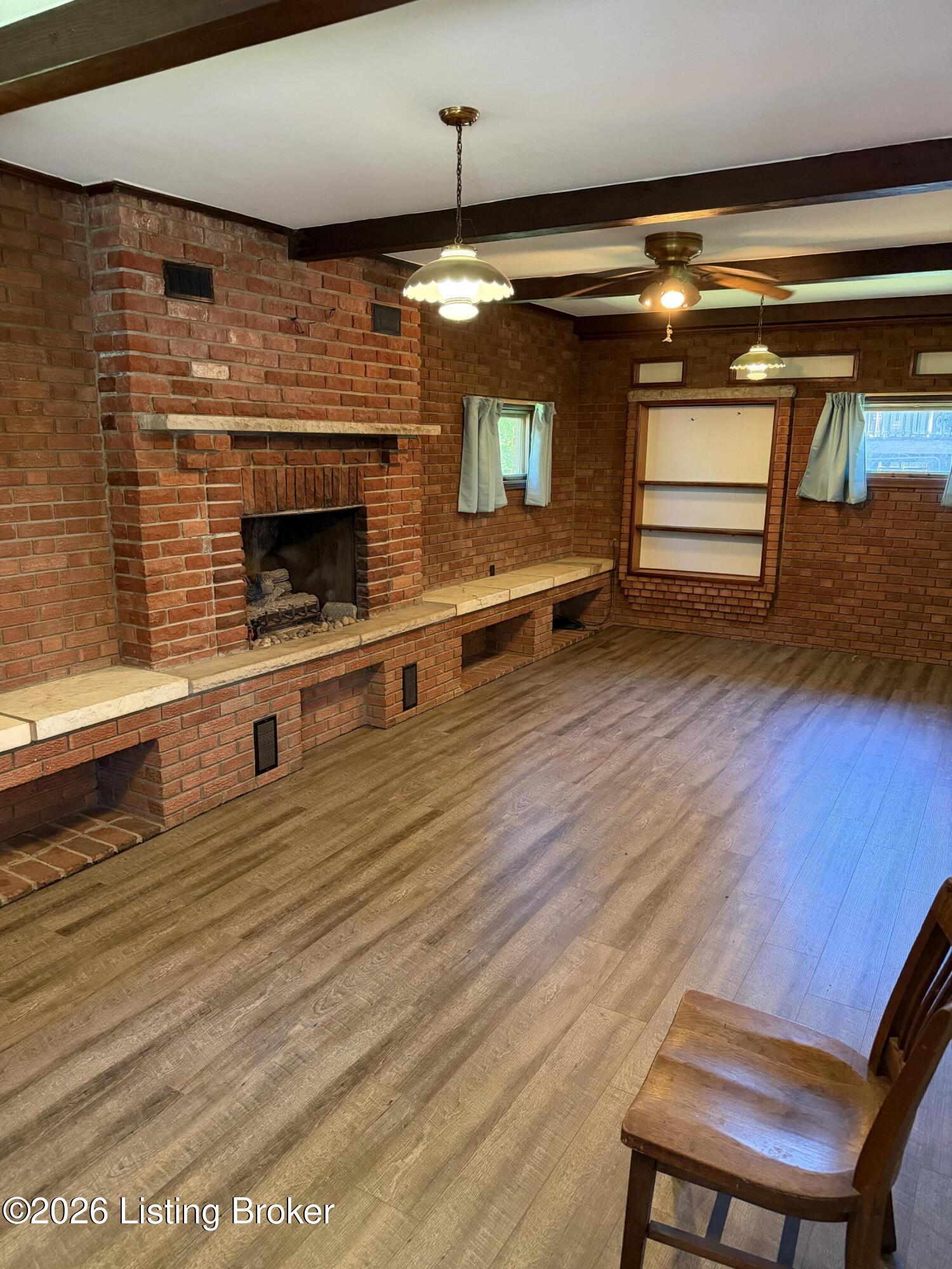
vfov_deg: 71.6
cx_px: 476
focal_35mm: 24
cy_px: 634
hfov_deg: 56.8
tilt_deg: -11.9
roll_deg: -0.3
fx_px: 880
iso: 640
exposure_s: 1/60
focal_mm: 6.76
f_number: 1.78
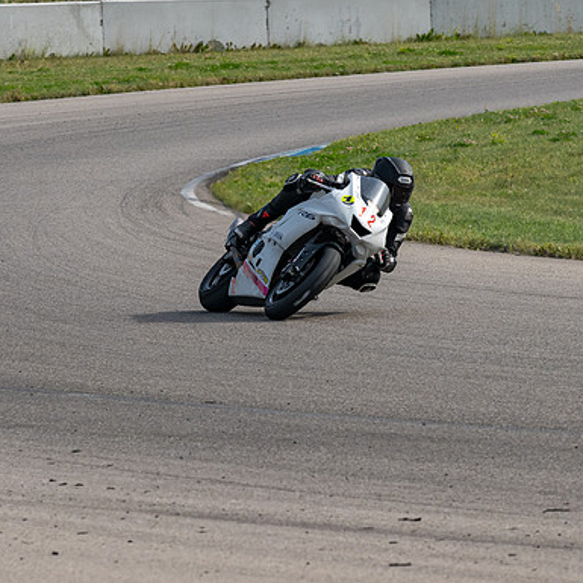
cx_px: 246
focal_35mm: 369
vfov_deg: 4.7
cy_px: 229
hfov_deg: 4.7
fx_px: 7031
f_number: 11
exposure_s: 1/800
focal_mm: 220
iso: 500
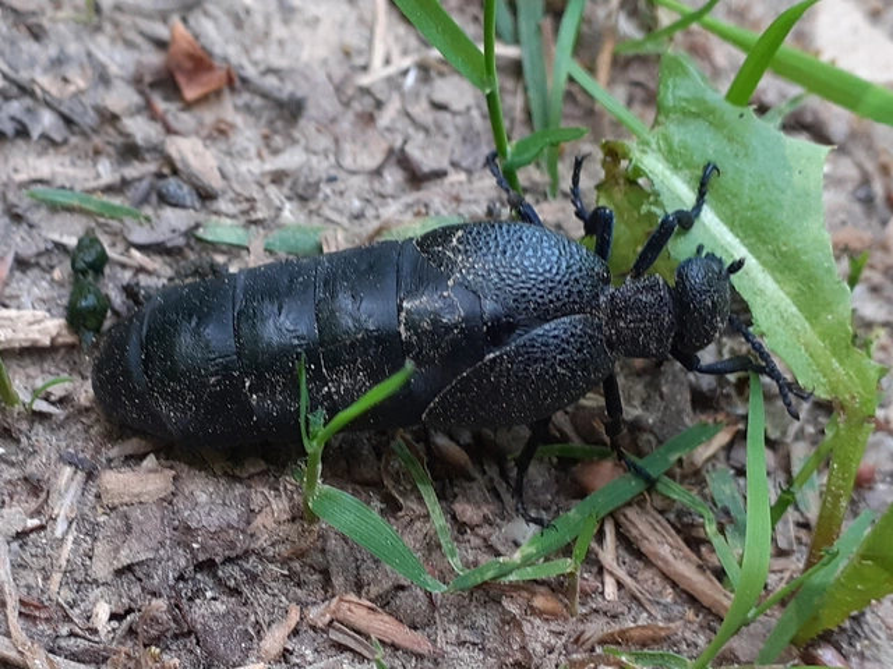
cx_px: 446
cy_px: 334
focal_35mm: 27
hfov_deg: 65.3
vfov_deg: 51.4
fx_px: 697
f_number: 1.9
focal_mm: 3.6
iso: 64
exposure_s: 1/100
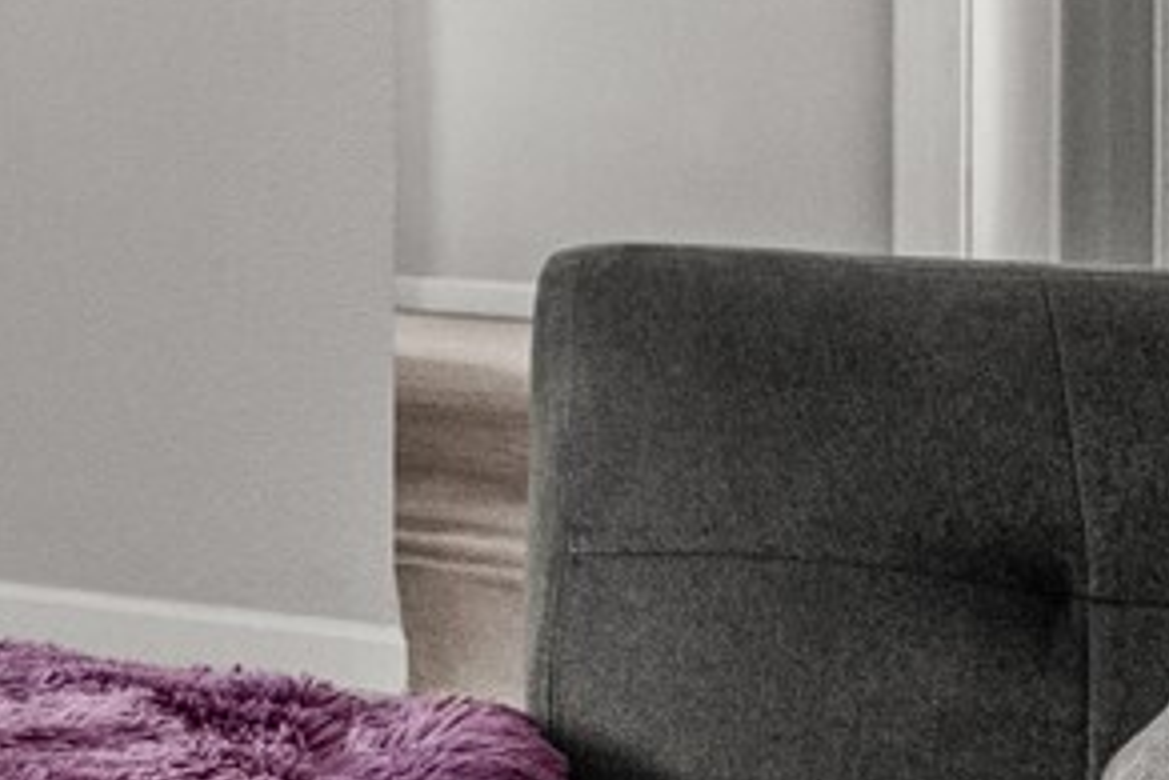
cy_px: -70
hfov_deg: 12.0
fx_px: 3021
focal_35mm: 93
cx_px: -2224
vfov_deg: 14.4
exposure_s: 1/2
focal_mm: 16
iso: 640
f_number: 7.1
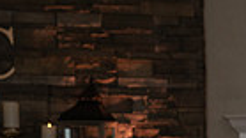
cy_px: 321
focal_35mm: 281
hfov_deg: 7.4
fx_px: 1832
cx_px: 510
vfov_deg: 4.2
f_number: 5.6
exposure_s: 1/200
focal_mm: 60
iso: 2000
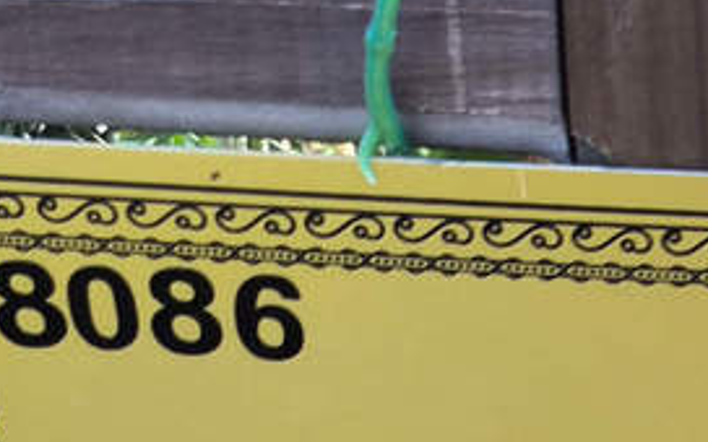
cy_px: 666
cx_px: 923
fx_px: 3010
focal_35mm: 156
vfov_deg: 8.2
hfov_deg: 13.0
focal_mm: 4.71
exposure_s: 1/118
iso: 50
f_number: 1.7
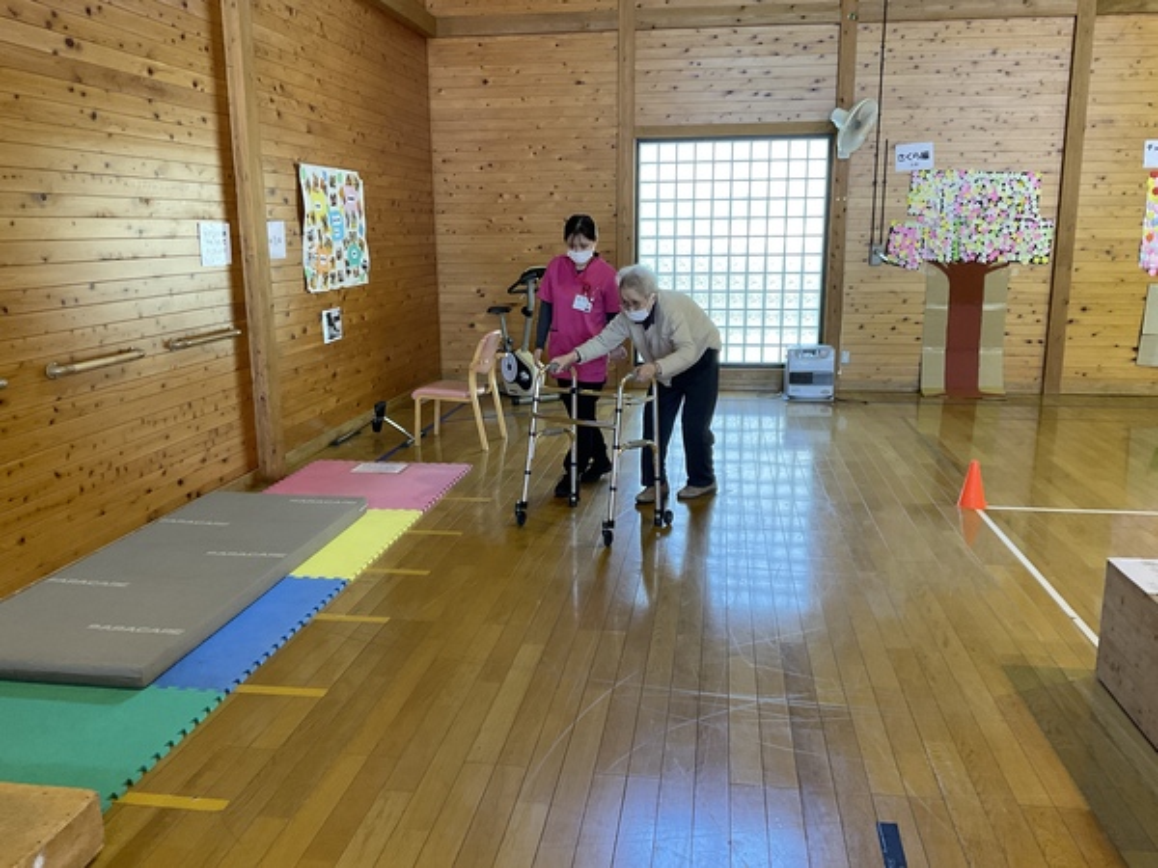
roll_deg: +2.3
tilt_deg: -12.6
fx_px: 970
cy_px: 434
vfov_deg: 48.2
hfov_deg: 61.7
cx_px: 579
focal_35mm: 29
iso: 100
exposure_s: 1/60
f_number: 1.8
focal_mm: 3
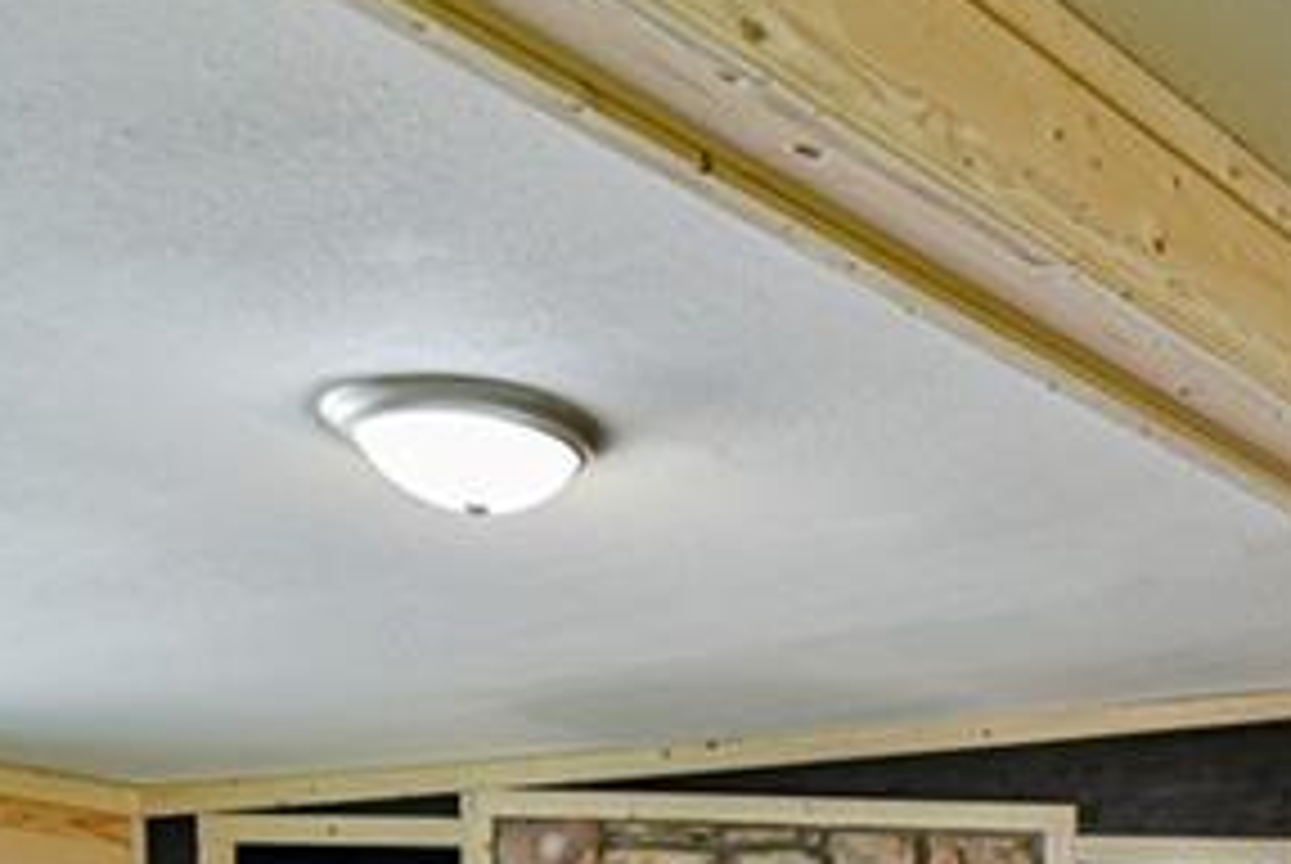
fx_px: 2046
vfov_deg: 20.9
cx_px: 2254
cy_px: 1222
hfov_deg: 22.6
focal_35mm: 57
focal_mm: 16
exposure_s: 1/60
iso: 800
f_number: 4
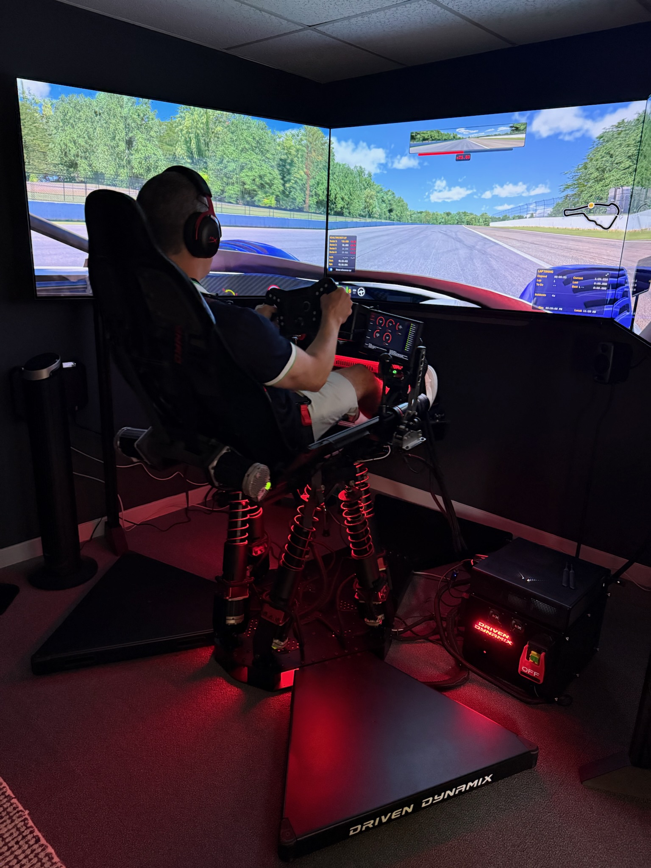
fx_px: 602
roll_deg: -1.9
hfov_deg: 56.8
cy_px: 434
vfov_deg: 71.6
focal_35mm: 24
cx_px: 326
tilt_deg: -17.9
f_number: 1.78
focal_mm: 6.76
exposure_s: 1/40
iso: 800
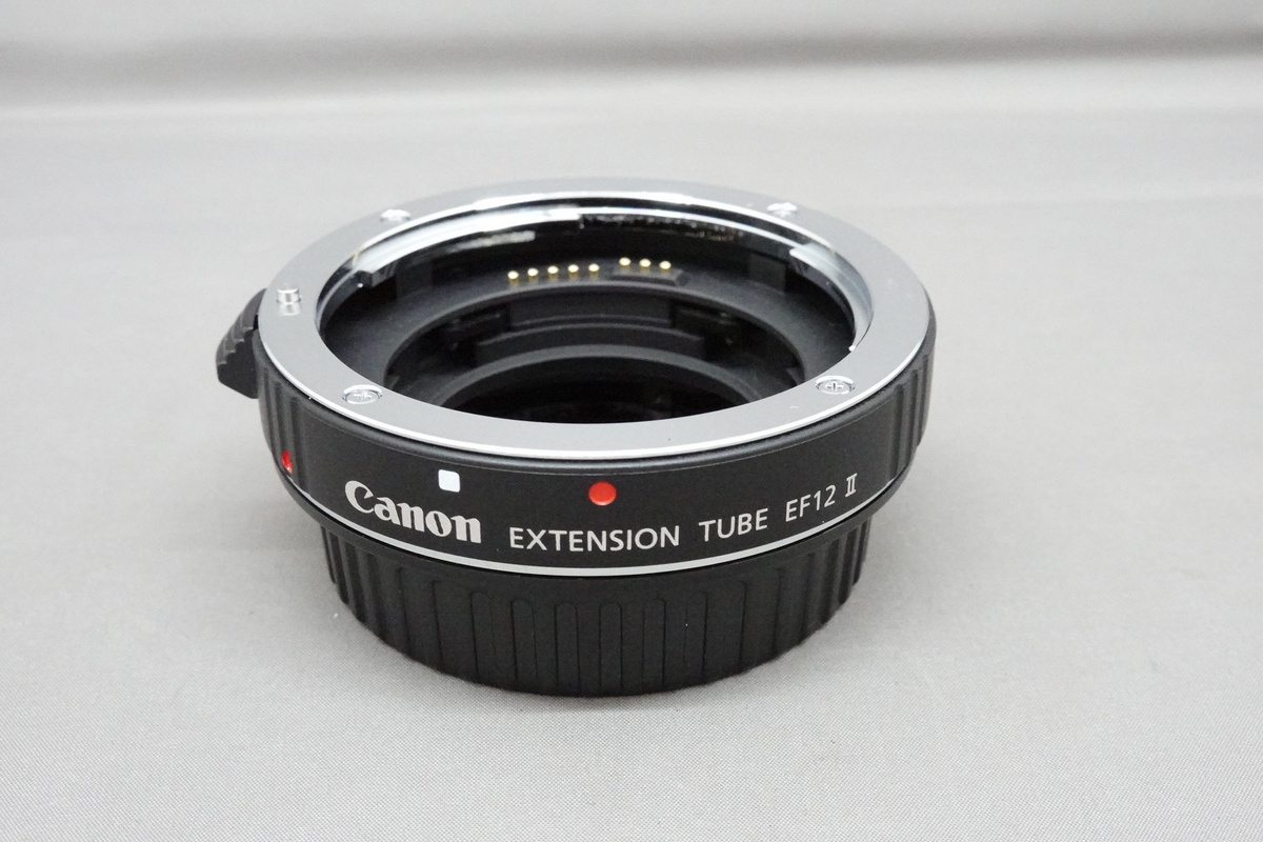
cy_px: 421
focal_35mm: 54
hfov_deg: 36.9
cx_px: 632
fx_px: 1894
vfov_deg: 25.1
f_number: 8
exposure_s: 1/60
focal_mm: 19.84
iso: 6400
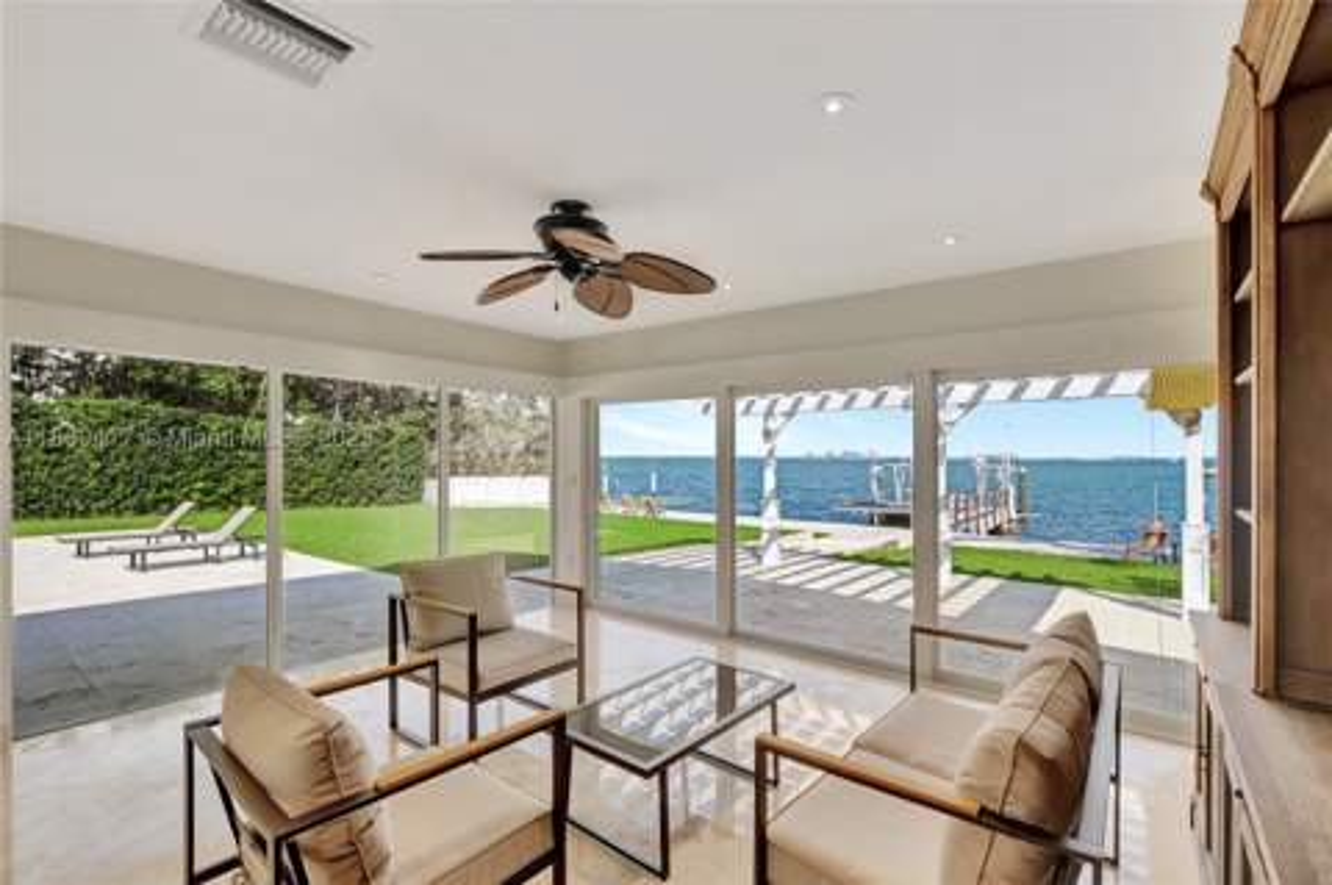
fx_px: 554
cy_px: 442
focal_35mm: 15
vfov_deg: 77.2
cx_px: 666
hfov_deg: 100.4
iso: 1250
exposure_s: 1/60
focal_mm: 10
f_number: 8
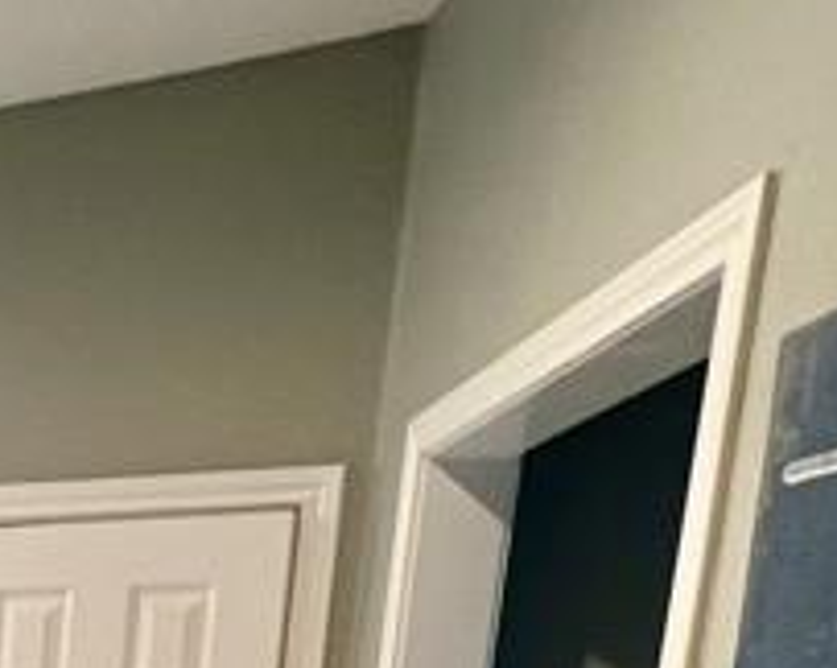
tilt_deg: -11.5
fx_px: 1584
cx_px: -437
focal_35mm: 64
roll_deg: -1.3
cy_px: 1084
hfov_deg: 23.4
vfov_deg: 19.7
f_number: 1.8
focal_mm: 1.57
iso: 200
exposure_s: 1/60
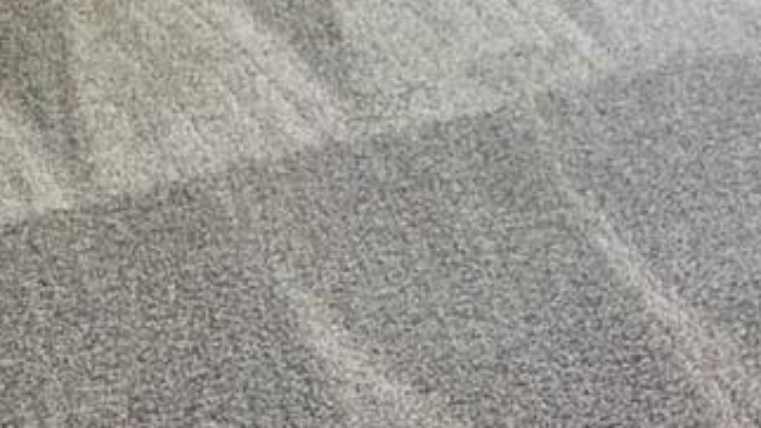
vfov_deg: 8.2
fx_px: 2623
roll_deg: -2.2
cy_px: -773
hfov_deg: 14.8
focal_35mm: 130
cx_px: 1288
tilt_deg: -9.7
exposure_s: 1/127
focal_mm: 6.76
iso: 100
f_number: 1.78
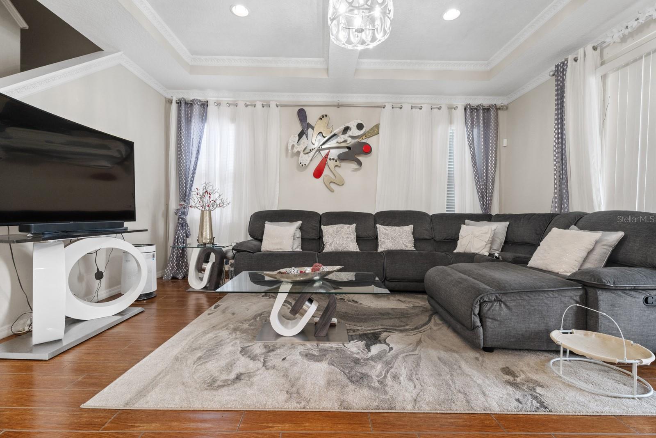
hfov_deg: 96.7
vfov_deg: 73.8
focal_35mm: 16
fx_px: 292
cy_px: 219
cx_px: 328
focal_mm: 16
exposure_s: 1/2.5
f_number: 9
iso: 800
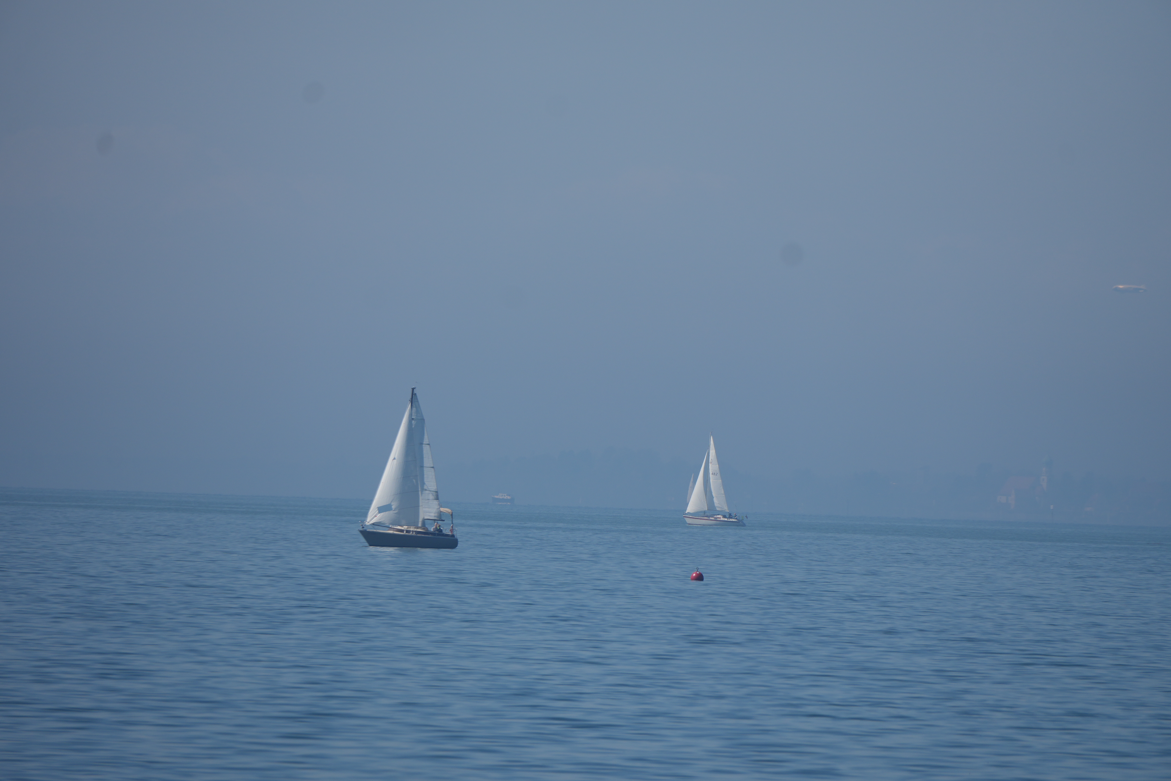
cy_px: 390
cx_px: 586
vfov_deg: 2.6
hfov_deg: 3.9
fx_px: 17076
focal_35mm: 525
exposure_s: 1/640
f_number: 7.1
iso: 100
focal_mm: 350
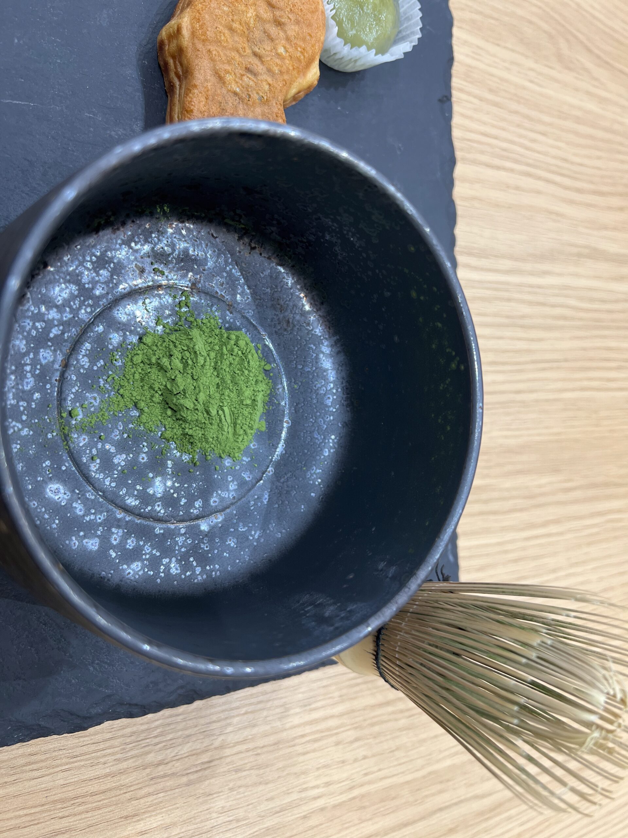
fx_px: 629
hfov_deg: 53.1
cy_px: 419
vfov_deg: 67.3
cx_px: 314
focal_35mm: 26
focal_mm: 5.7
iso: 80
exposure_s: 1/50
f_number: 1.5
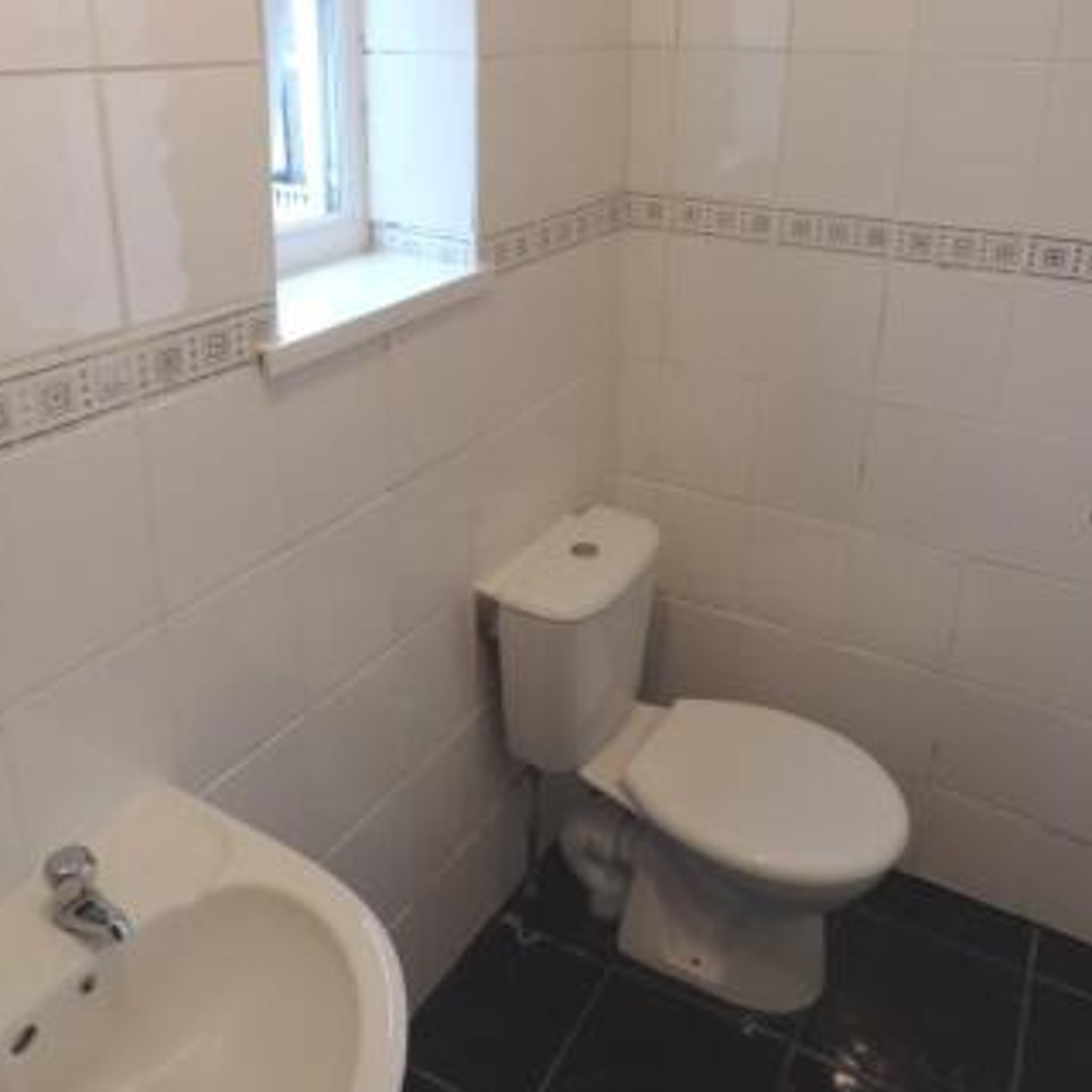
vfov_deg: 54.8
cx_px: 536
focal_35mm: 29
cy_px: 391
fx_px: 1035
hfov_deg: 55.6
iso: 140
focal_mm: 4.3
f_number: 3
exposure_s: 1/30
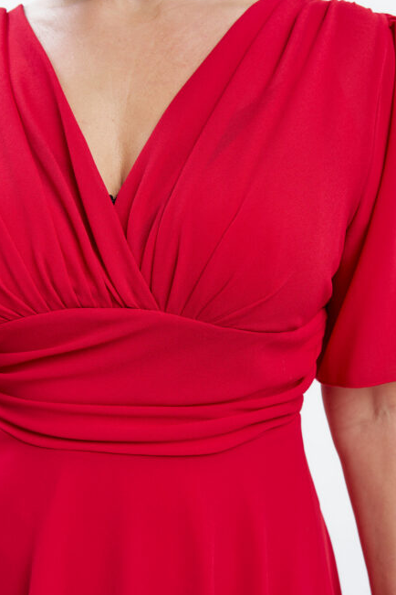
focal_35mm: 47
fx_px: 775
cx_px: 218
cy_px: 332
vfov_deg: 41.8
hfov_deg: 28.6
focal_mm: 34
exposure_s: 1/160
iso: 100
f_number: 13
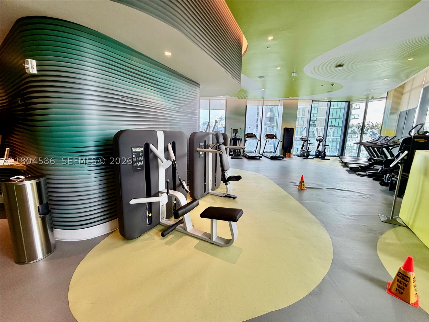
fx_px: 174
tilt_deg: -8.1
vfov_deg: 85.7
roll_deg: -0.5
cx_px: 214
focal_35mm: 14
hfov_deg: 102.1
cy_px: 161
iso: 125
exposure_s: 1/120
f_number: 2.2
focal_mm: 2.22
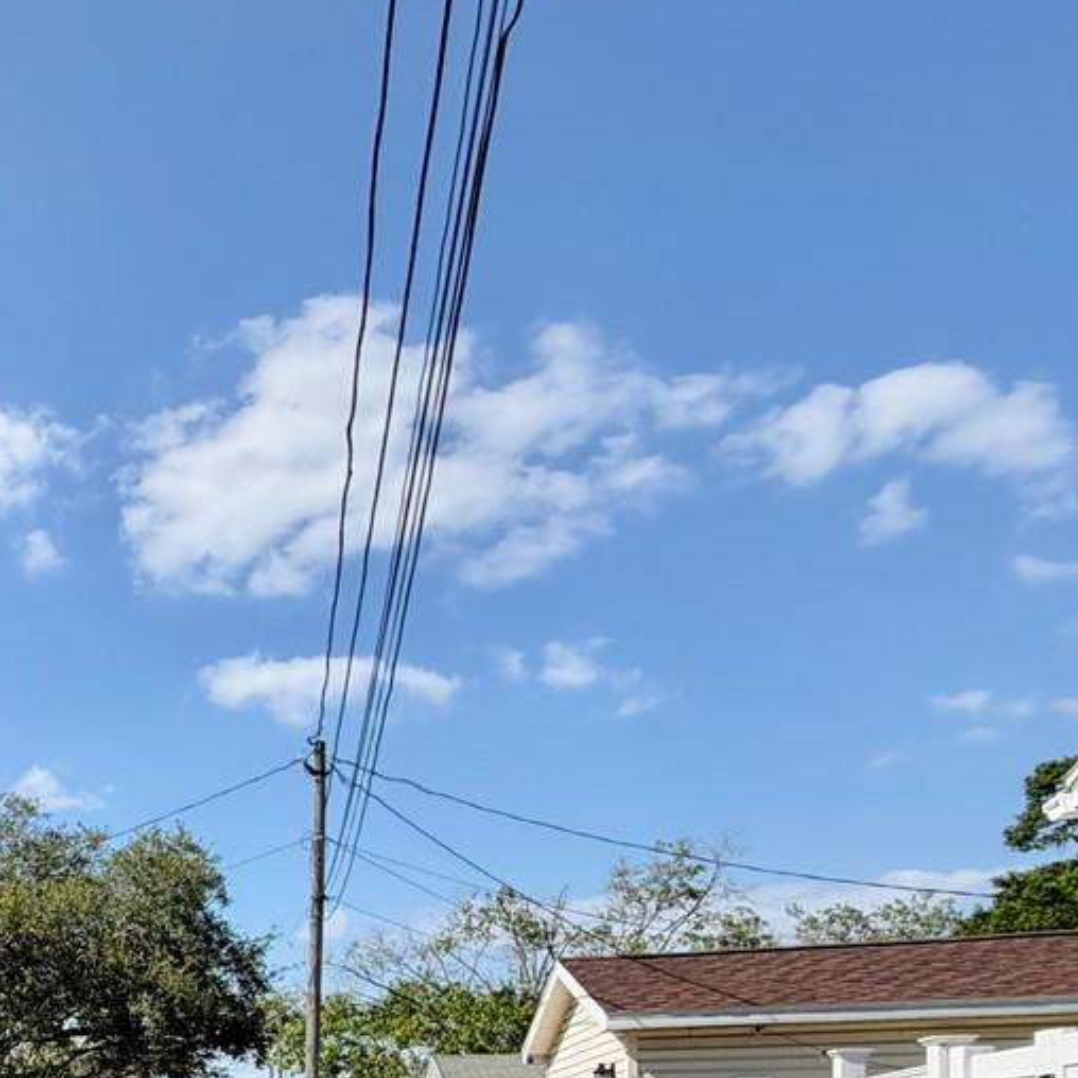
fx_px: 1374
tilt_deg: +0.4
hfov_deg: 29.7
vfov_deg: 37.0
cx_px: -460
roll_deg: -0.7
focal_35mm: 39
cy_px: 1148
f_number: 2.2
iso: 32
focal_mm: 2.22
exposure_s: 1/770
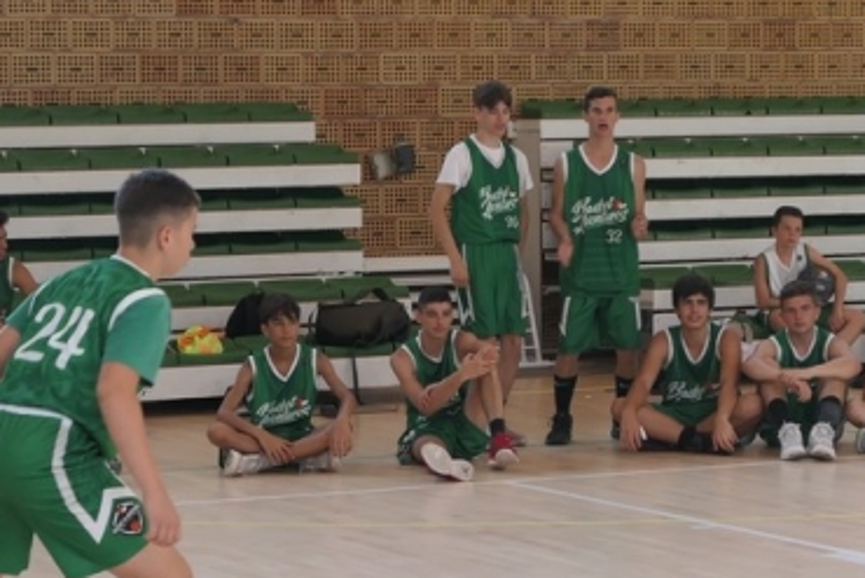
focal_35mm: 135
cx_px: 418
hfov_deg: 15.2
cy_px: 339
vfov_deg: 10.2
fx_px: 3245
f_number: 2.8
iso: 320
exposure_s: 1/100
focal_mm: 20.4
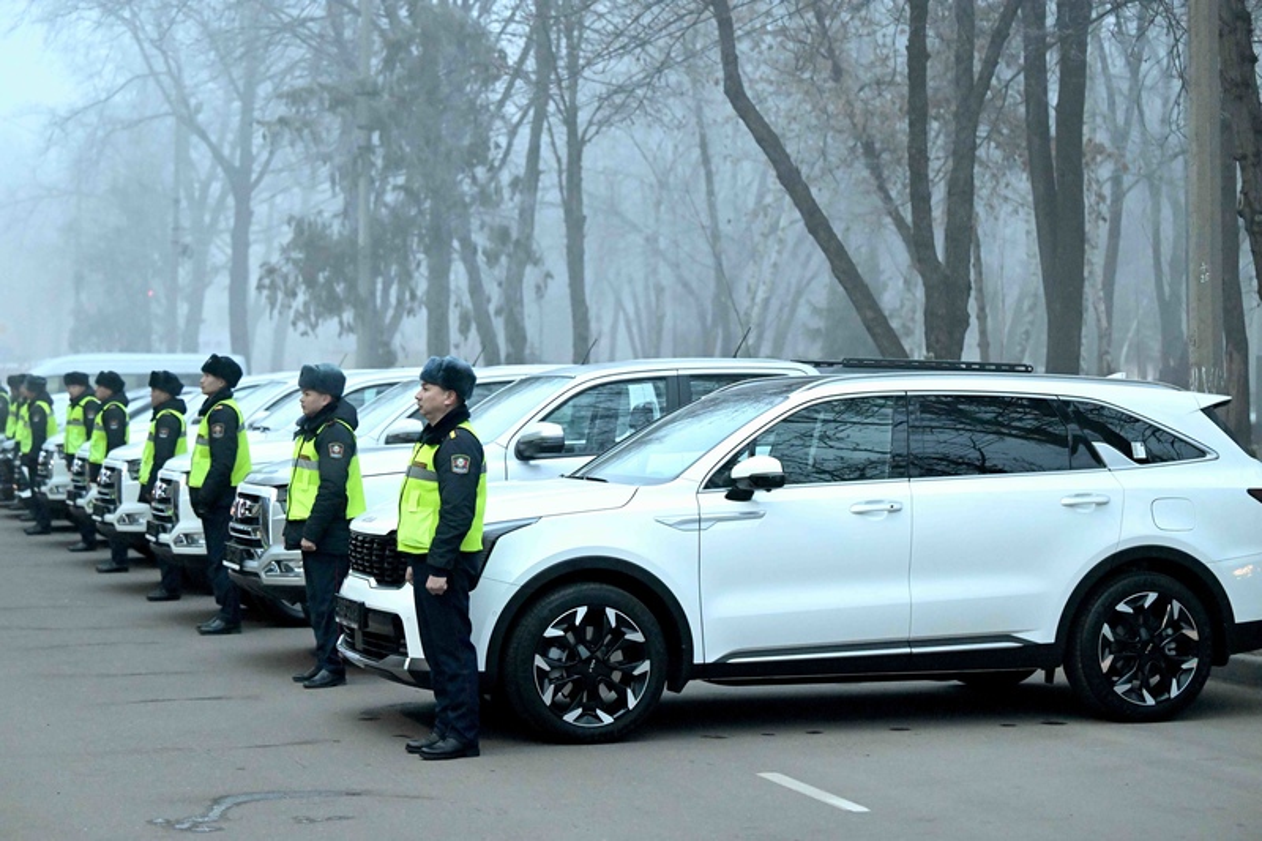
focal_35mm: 73
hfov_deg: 27.7
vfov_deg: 18.7
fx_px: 2558
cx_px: 631
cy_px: 420
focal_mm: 73
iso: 10000
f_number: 2.8
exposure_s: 1/200
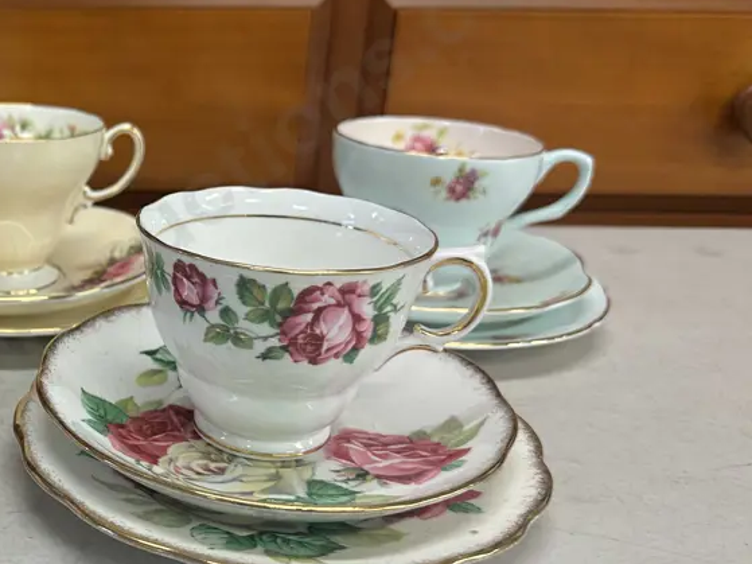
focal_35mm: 44
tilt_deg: -21.5
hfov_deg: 39.6
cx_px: 65
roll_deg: +0.0
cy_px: 306
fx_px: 956
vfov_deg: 32.8
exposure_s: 1/100
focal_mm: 6.86
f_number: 1.78
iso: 160
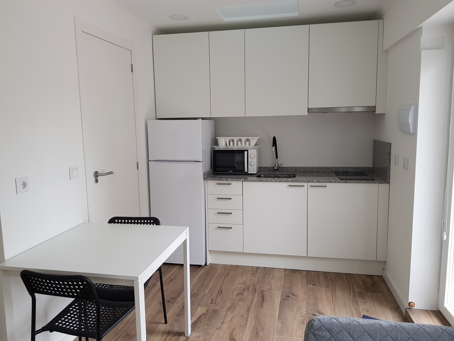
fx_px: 341
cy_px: 170
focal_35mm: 26
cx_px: 227
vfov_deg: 53.1
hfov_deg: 67.3
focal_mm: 4.2
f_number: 1.7
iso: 50
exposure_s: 1/50
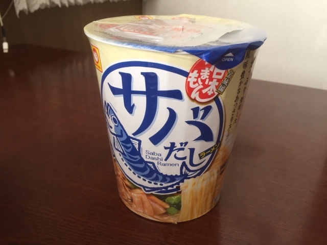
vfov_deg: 48.2
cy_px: 122
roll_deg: -2.0
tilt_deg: -28.1
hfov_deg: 61.7
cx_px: 164
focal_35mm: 29
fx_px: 274
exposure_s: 1/30
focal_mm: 4.15
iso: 64
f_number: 2.2
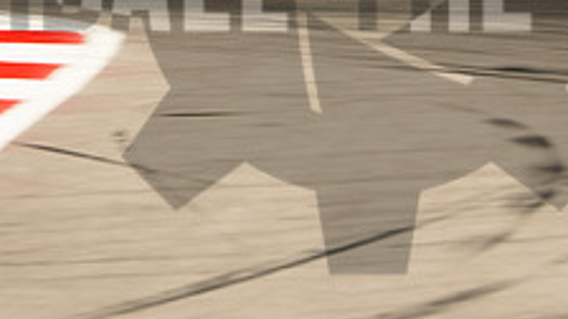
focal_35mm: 1142
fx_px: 17200
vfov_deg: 1.1
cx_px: 368
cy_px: -34
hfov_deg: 1.9
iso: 160
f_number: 8
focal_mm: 280
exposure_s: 1/160
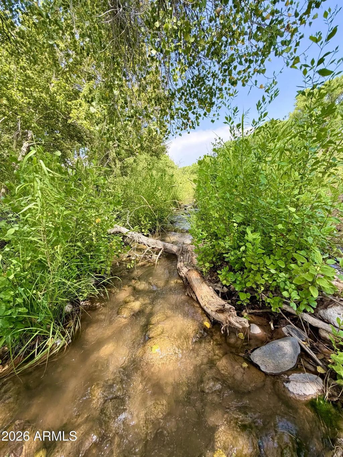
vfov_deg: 102.1
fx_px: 185
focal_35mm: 14
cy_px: 228
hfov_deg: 85.7
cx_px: 172
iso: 64
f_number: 2.2
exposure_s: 1/502
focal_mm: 2.22
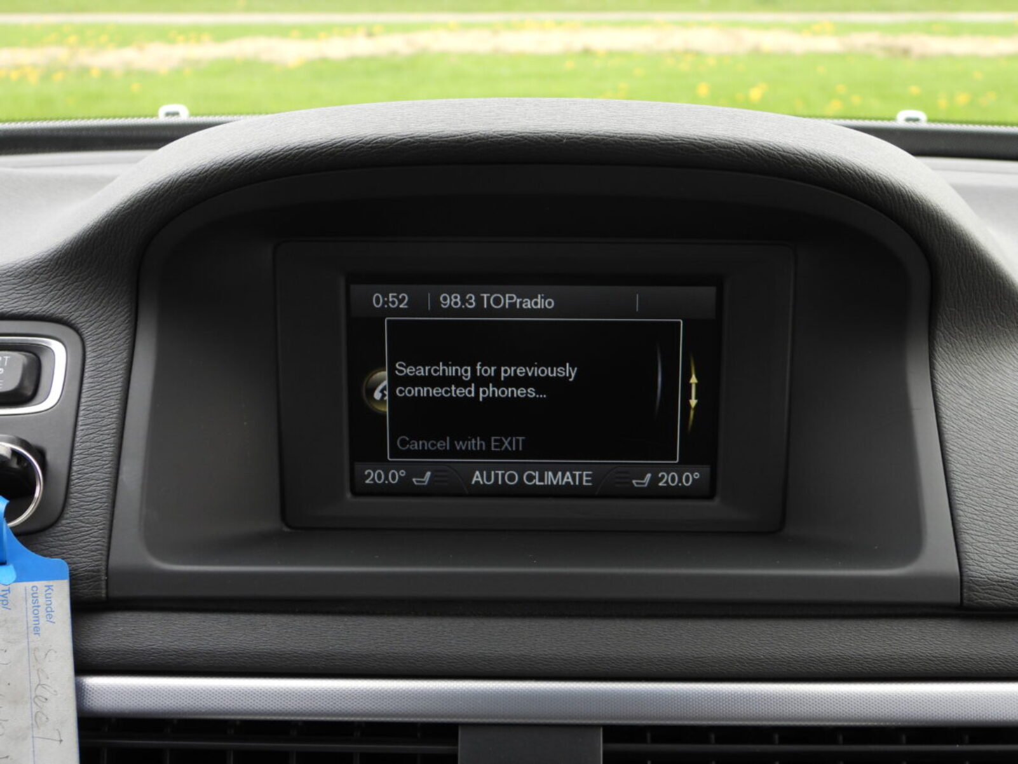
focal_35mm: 55
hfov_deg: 34.9
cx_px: 509
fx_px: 1618
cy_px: 382
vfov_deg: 26.6
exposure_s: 1/100
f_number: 3.5
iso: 100
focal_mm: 9.8
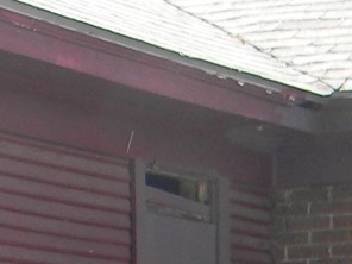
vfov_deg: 5.8
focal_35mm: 249
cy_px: 527
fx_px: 2532
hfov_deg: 7.5
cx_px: -446
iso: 80
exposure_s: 1/144
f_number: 3.7
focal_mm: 6.4
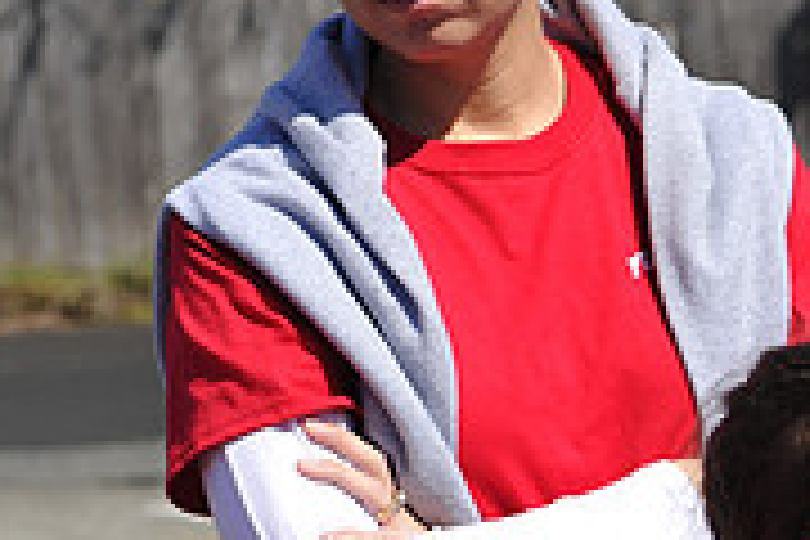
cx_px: 918
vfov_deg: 6.0
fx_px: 5062
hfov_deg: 9.1
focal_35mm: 225
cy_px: 842
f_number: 5
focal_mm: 70
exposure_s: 1/1000
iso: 200
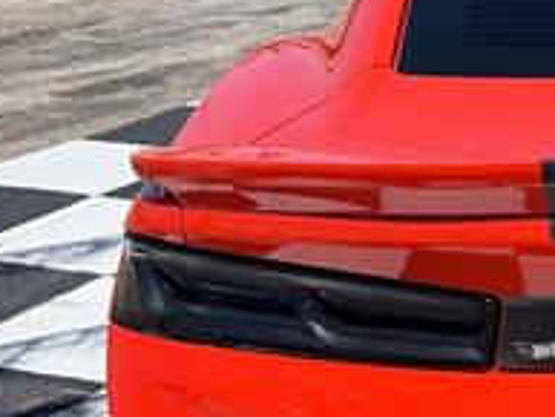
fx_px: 1380
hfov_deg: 19.7
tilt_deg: -23.5
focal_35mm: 86
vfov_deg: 17.1
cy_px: 302
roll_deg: +1.0
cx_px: 831
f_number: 1.6
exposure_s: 1/5814
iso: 64
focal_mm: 5.96
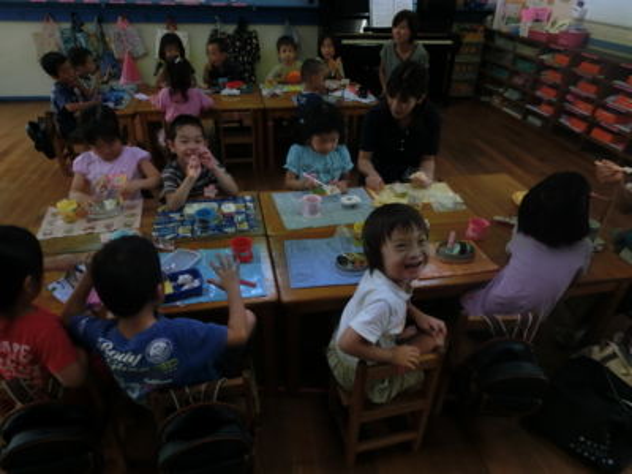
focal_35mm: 24
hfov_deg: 71.6
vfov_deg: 56.8
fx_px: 438
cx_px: 316
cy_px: 237
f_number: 3
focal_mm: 4.24
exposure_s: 1/250
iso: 250
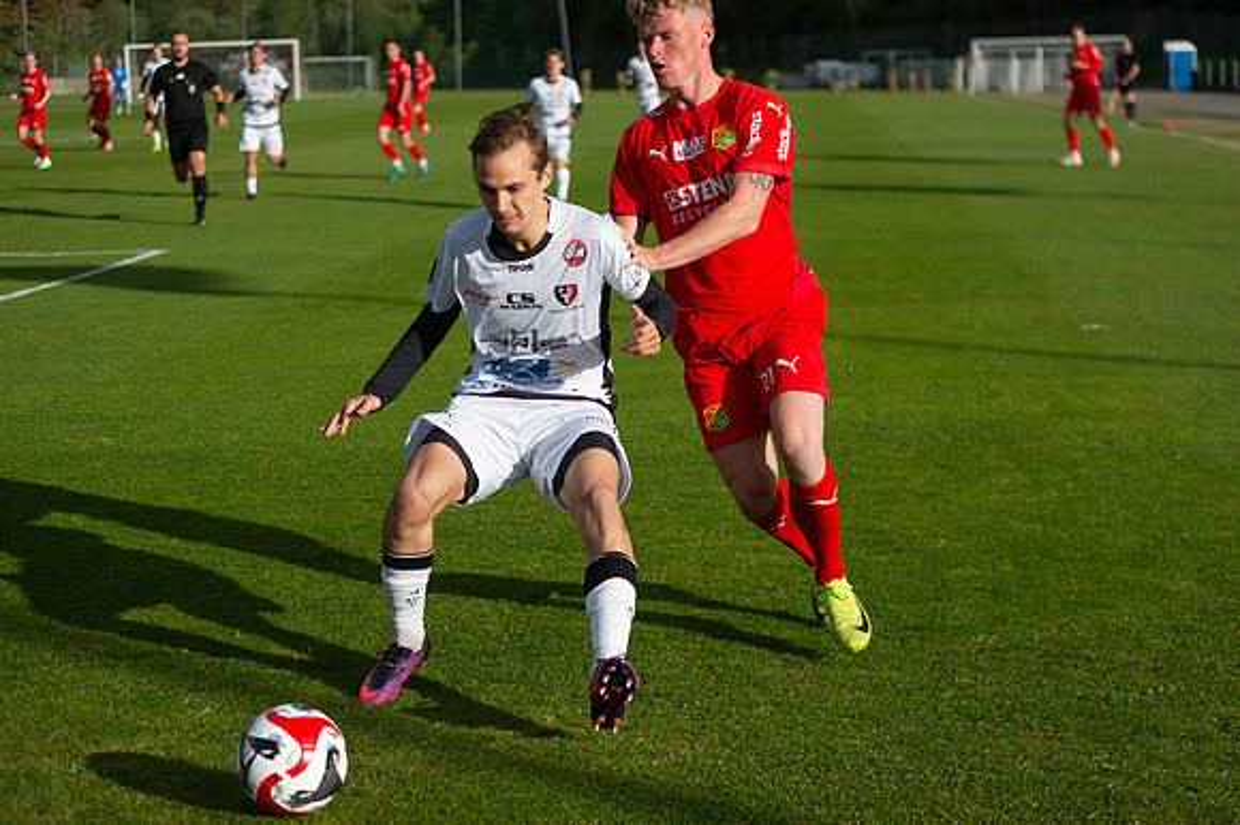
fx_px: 2685
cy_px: 412
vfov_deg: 17.5
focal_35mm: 78
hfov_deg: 26.0
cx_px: 620
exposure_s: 1/2500
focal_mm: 78
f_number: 3.2
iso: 110
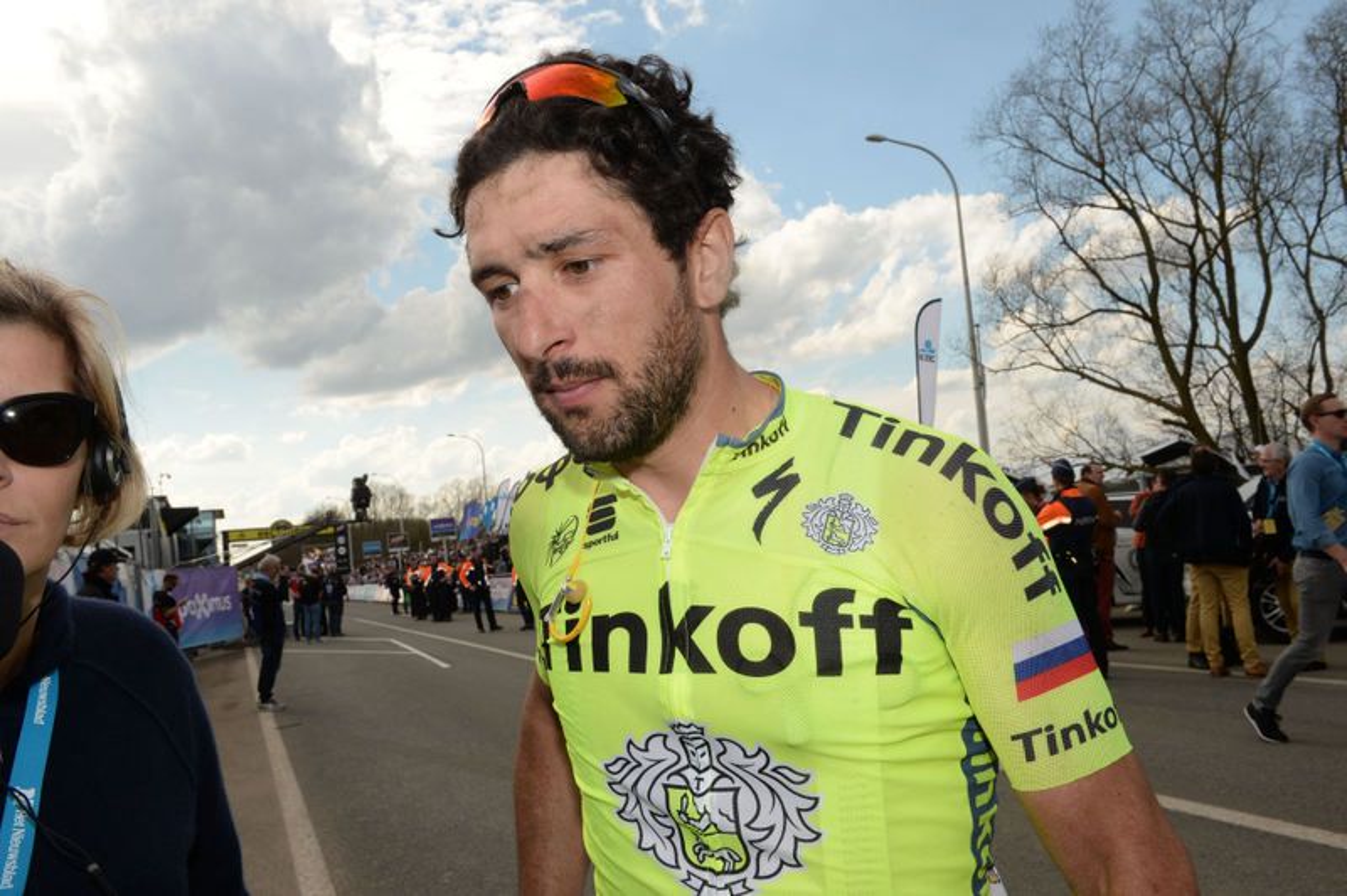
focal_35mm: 32
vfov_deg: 41.0
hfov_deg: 58.8
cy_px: 448
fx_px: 1196
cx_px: 674
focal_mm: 32
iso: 400
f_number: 14
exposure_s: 1/250
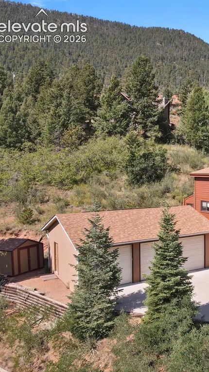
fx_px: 345
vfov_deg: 56.6
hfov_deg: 29.6
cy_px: 186
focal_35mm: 35
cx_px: 241
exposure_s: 1/320
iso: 100
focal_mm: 4.5
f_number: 2.8
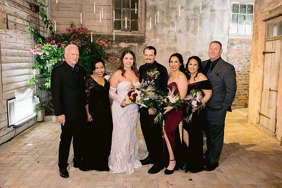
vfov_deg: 37.9
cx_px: 141
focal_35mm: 35
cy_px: 94
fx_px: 274
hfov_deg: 54.4
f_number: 3.5
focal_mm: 35
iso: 3200
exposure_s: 1/80
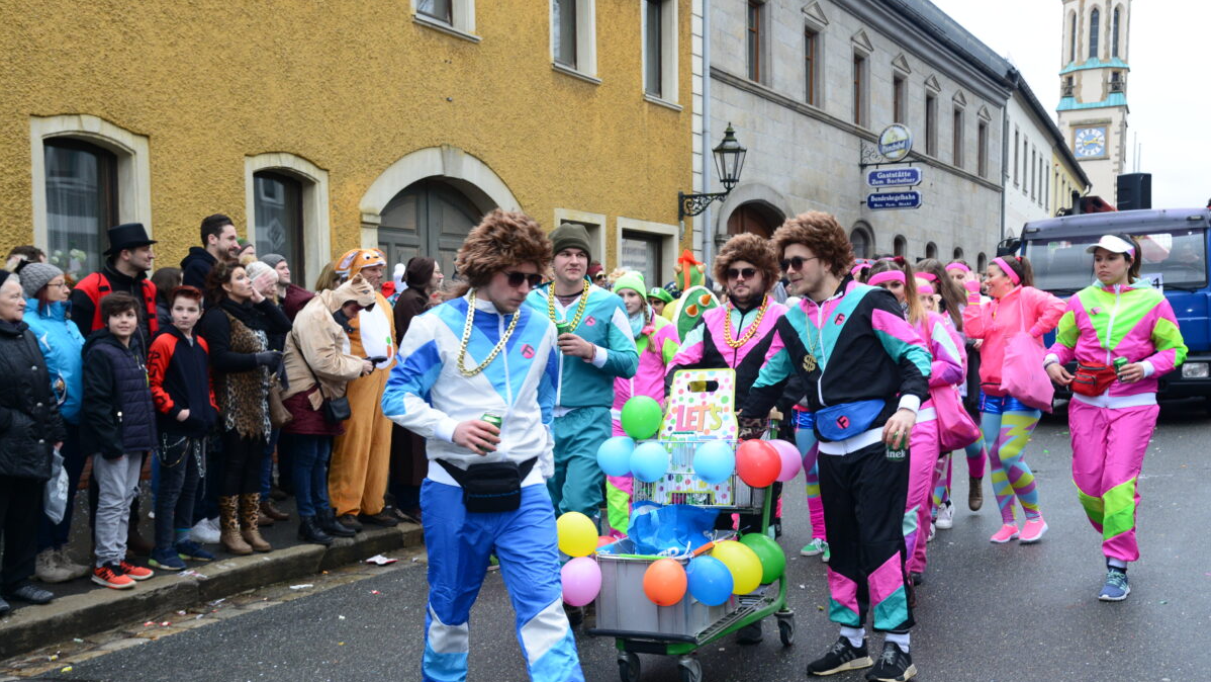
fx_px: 1349
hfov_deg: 48.4
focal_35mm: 42
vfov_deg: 28.3
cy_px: 396
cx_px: 606
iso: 1250
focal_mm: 40
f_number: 8
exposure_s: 1/100
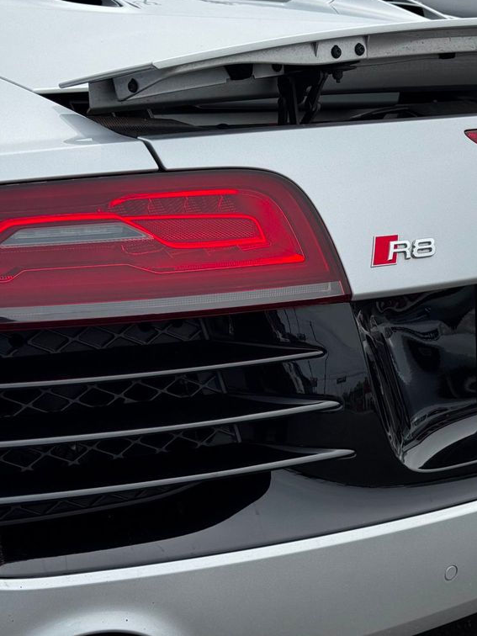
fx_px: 1194
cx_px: 377
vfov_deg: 29.8
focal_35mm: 65
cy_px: 320
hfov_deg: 22.3
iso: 64
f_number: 1.78
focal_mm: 6.76
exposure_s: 1/4049
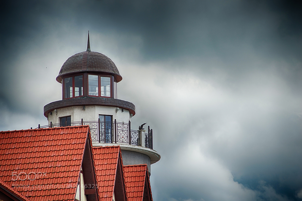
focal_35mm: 160
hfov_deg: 12.8
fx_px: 1342
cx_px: 151
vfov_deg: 8.6
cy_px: 100
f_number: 5
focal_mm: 160
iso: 100
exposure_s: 1/250
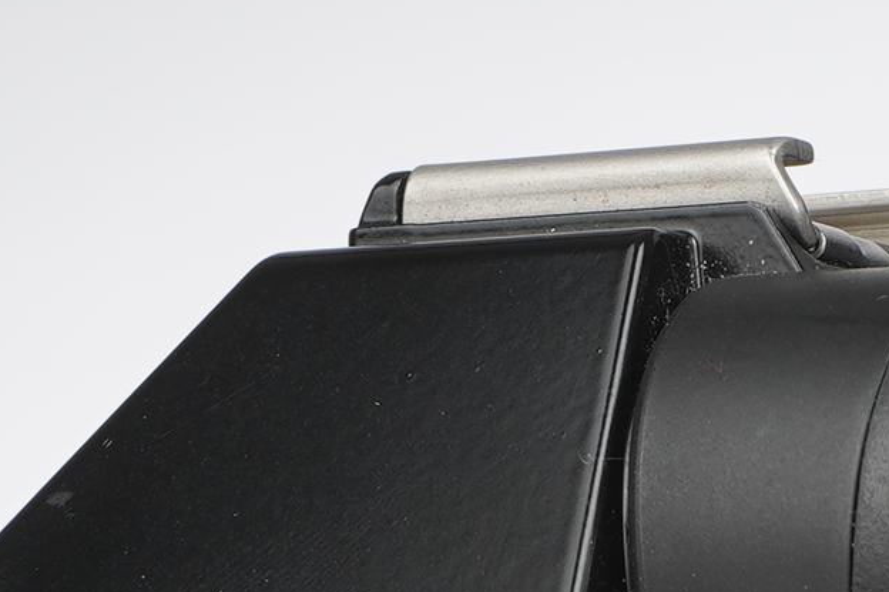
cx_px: 838
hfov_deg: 7.6
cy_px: 1388
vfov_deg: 4.9
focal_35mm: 270
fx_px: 6662
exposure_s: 1/160
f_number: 18
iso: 200
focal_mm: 56
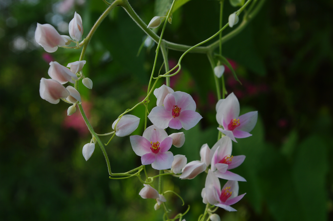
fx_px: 554
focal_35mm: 60
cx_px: 166
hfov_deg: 33.4
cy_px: 110
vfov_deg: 22.6
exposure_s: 1/125
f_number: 11
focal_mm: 40
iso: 200
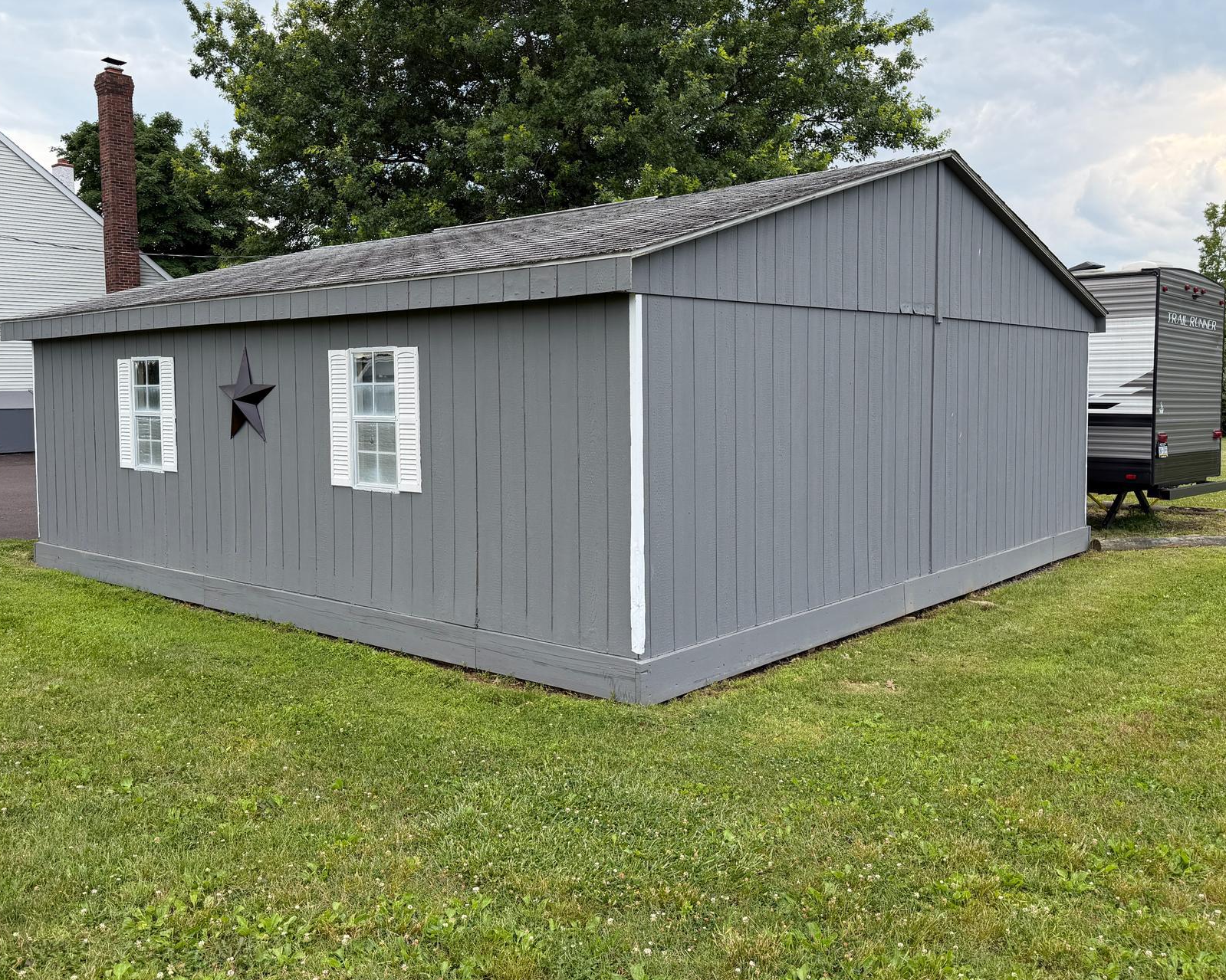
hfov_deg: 58.7
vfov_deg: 48.5
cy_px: 452
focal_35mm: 30
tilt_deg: -3.4
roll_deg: +0.4
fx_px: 1088
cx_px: 578
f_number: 1.78
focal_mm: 6.76
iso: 80
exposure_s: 1/967
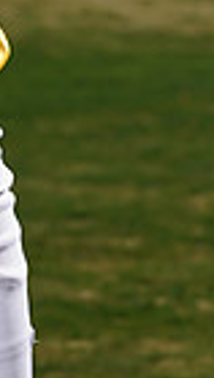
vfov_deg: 3.1
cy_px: -267
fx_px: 6894
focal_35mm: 685
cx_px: -191
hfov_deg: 1.8
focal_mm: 158
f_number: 8
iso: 100
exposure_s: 1/250
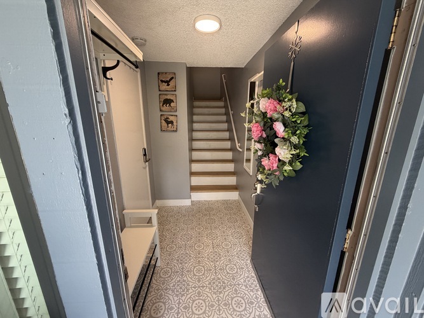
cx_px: 212
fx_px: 171
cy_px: 159
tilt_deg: -13.4
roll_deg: -0.5
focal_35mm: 14
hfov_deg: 102.1
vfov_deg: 85.7
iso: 320
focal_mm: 2.22
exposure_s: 1/111
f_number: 2.2
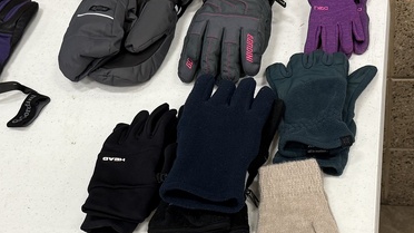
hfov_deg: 29.4
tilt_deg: -50.1
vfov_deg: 16.5
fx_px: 790
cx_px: 204
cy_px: 223
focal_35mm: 72
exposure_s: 1/111
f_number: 1.78
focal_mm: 6.76
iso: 200
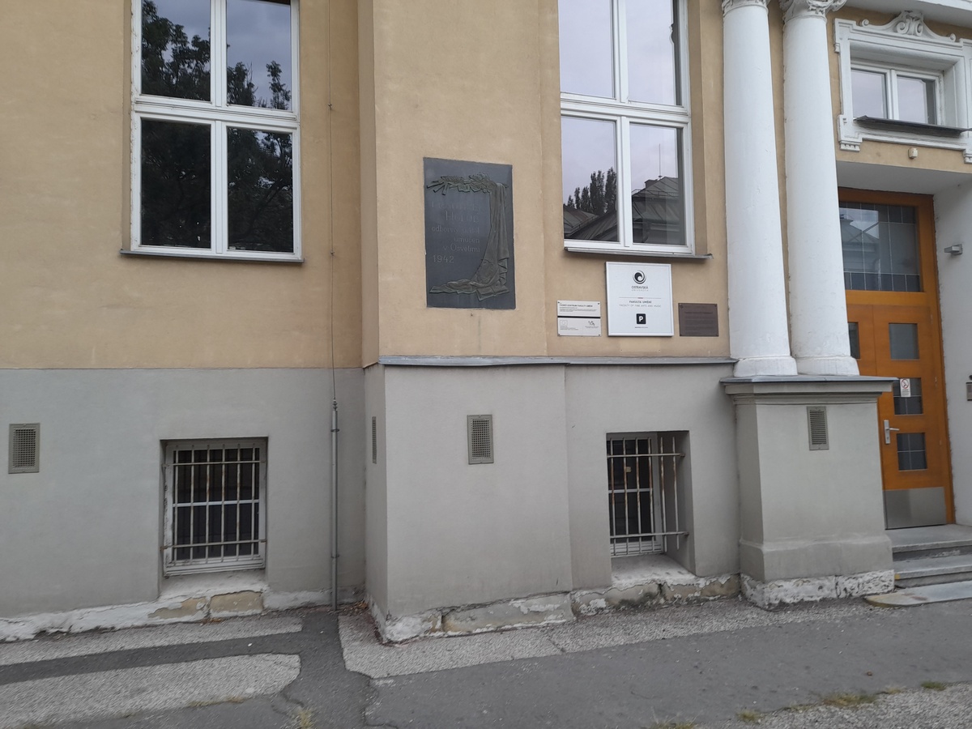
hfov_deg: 69.4
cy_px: 364
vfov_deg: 54.9
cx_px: 486
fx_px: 702
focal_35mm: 25
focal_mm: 4.6
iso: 40
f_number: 2
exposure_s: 1/60
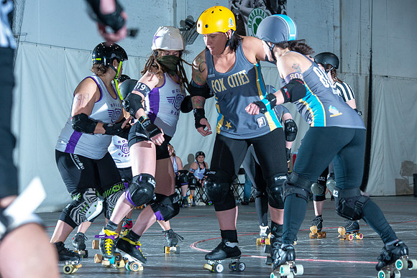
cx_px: 208
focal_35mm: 122
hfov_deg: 16.8
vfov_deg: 11.2
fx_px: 1413
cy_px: 139
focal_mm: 122
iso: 800
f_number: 7.1
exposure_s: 1/160
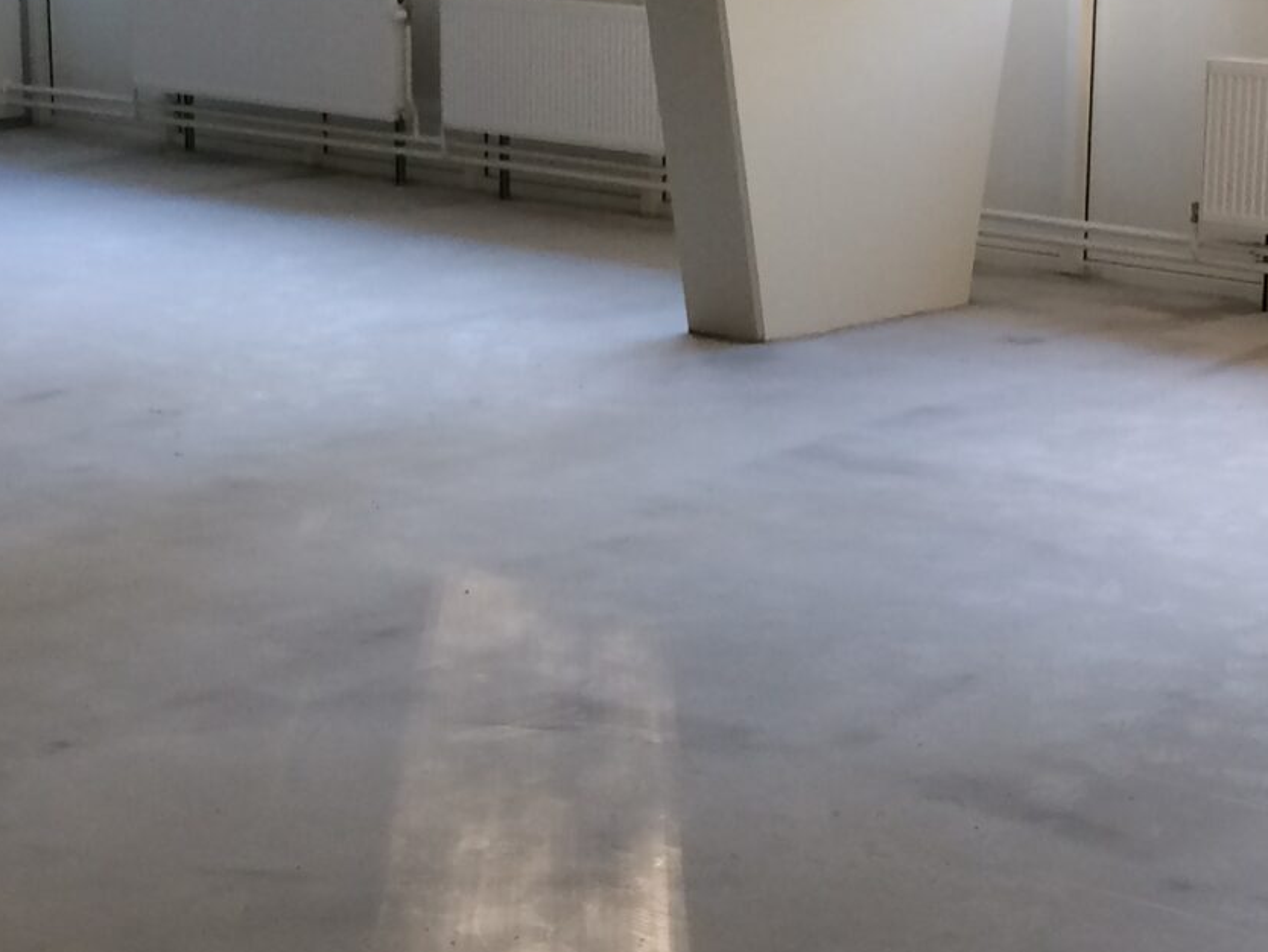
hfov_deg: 22.0
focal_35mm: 89
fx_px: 3261
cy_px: 537
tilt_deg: -14.6
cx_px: 526
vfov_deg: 16.6
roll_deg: -0.7
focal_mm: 4.15
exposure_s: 1/33
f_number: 2.2
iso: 32
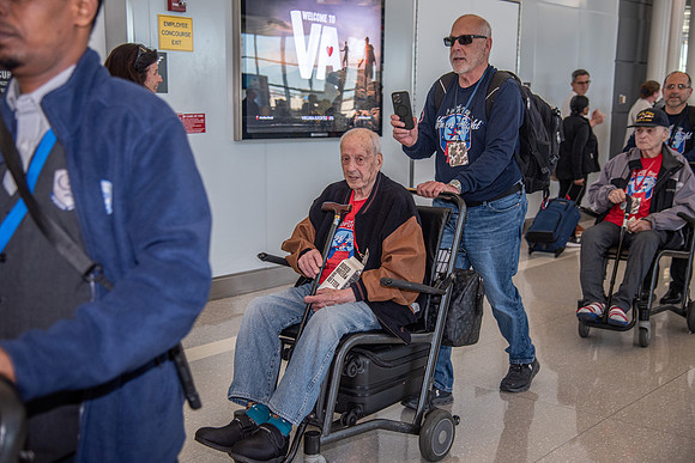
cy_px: 232
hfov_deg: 42.7
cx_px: 348
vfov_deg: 29.3
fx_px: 888
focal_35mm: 46
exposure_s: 1/160
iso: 640
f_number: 4
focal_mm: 46
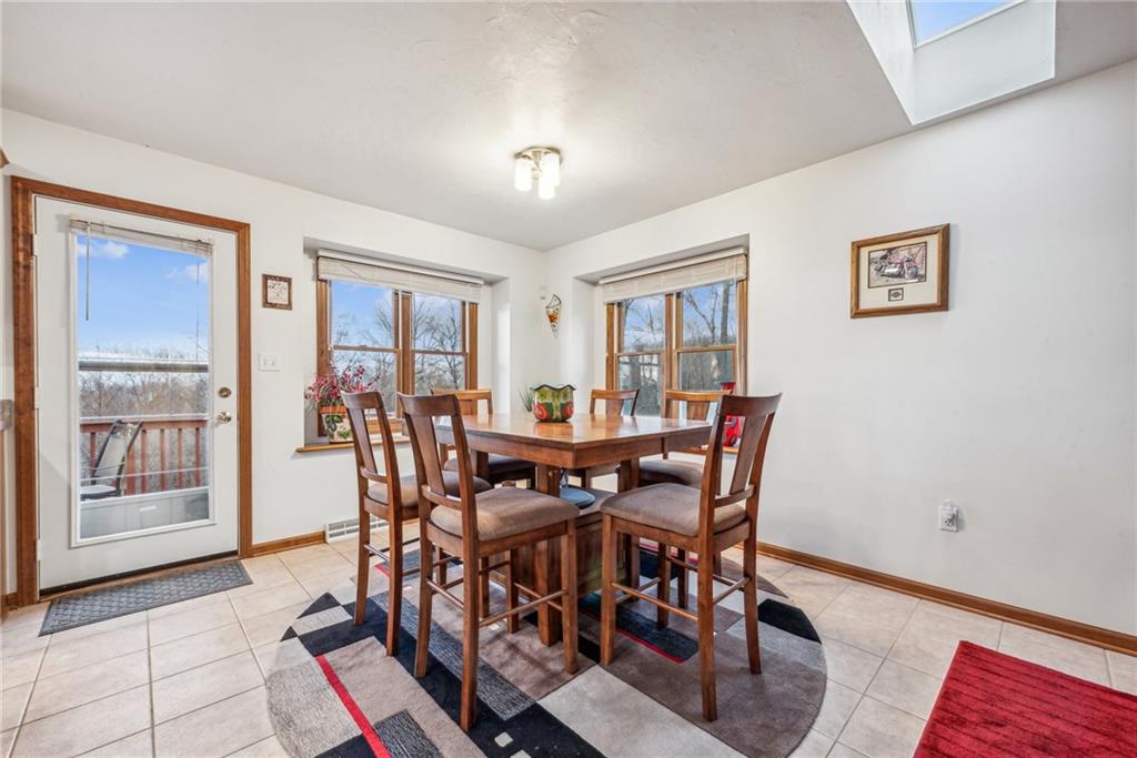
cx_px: 568
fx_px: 442
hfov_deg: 104.2
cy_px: 379
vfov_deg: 81.2
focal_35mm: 14
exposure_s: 1/2.5
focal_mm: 14
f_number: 11
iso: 50
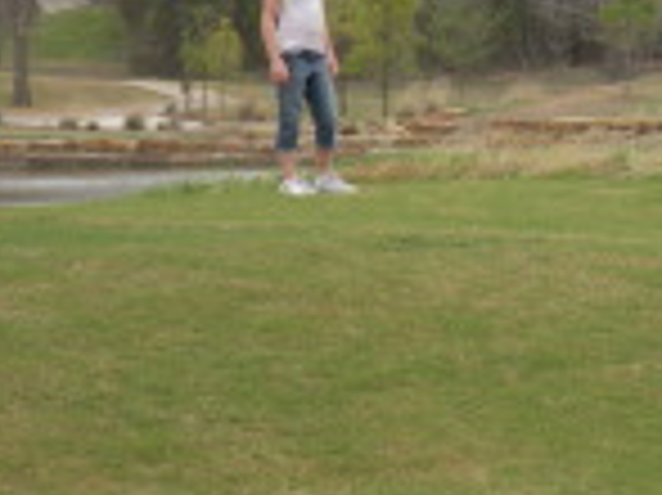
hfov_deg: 5.2
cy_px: 86
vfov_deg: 3.9
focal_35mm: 376
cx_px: 968
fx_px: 7185
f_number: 5.3
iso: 157
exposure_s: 1/120
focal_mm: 21.2
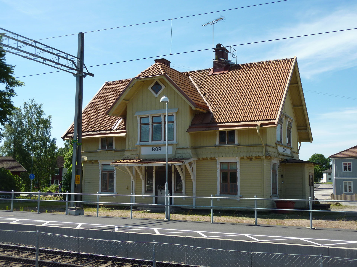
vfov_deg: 36.0
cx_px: 178
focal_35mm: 40
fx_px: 413
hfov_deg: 46.8
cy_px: 134
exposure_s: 1/500
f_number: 4
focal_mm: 6.5
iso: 80
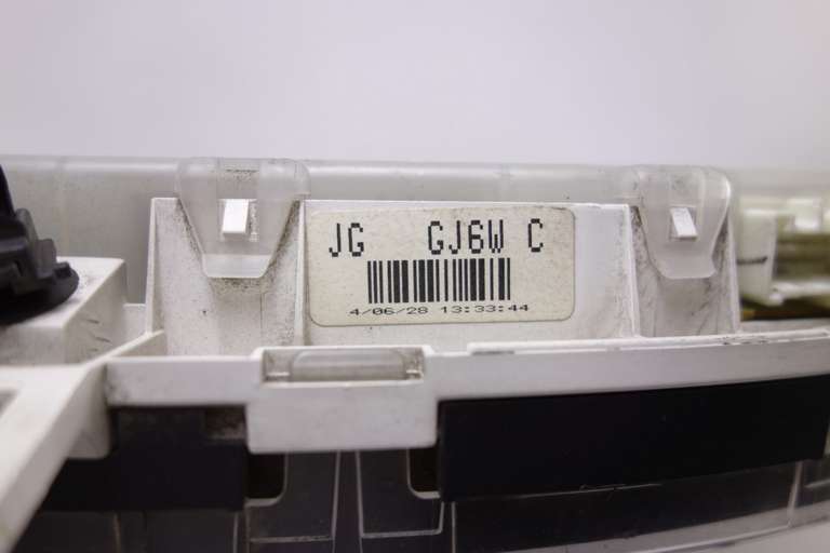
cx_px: 415
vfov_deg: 46.4
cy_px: 276
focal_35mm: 28
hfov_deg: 65.5
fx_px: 646
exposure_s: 1/100
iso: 125
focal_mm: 10.4
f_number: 2.2
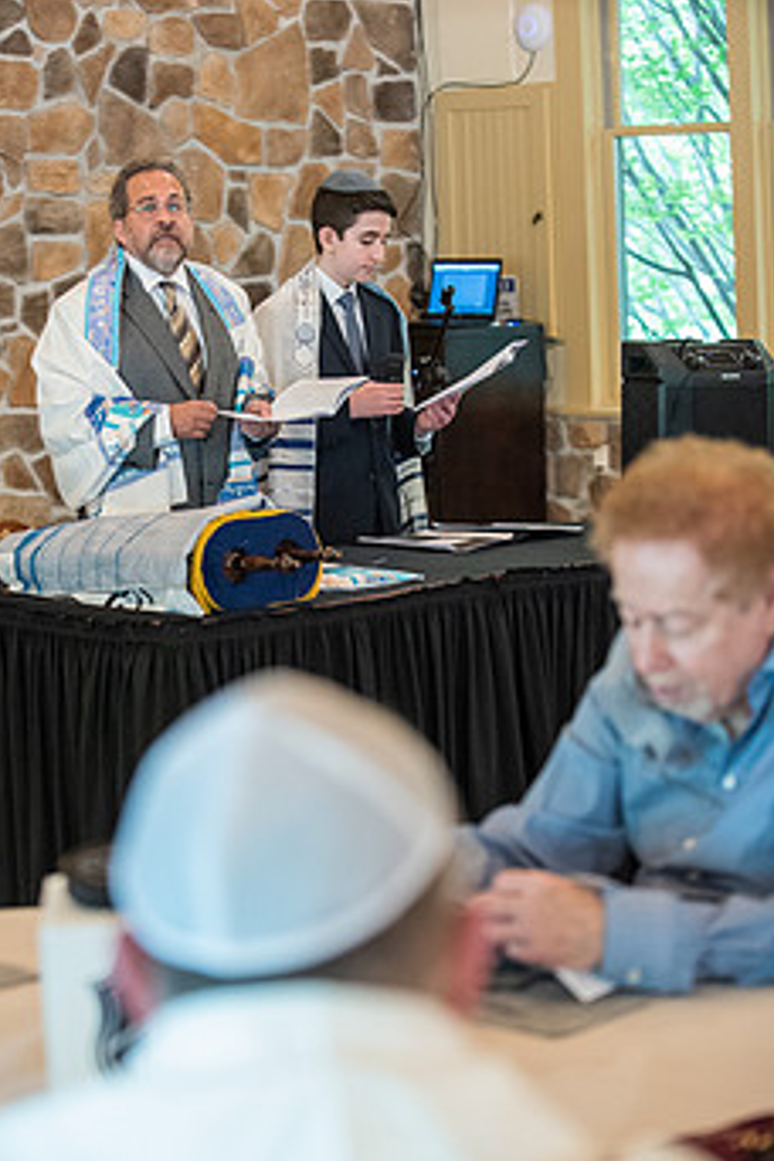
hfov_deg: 14.8
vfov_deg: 22.1
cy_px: 625
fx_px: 2967
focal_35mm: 92
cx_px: 282
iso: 3200
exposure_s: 1/60
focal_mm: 70
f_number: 2.8
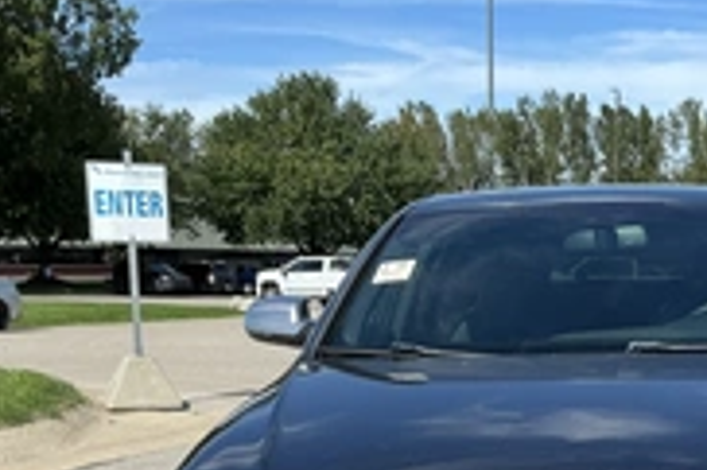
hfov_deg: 30.5
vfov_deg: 20.0
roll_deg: +0.5
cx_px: 587
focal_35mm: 64
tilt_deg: -8.4
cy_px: 552
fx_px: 1256
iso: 25
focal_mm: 3
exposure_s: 1/1490
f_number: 1.8
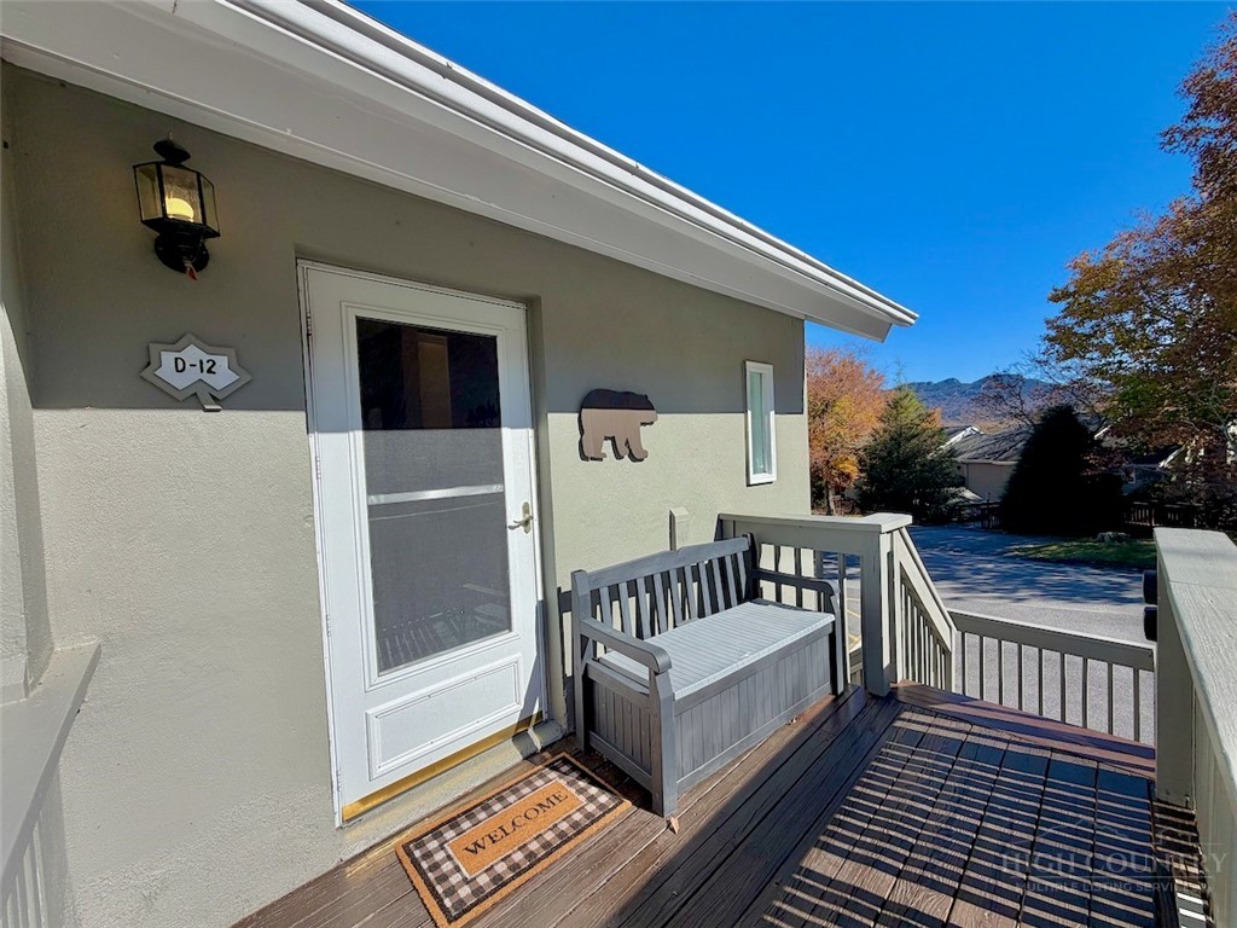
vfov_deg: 85.7
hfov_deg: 102.1
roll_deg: +3.0
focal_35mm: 14
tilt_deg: -2.1
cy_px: 464
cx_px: 618
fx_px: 500
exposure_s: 1/841
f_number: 2.2
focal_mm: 2.22
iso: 20
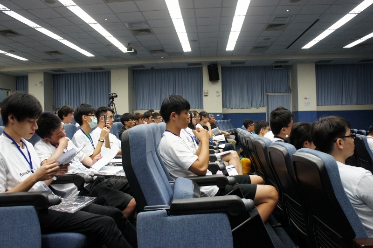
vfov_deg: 47.9
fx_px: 280
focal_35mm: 27
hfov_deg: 67.4
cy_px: 124
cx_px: 186
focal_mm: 18
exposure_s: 1/125
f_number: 4.5
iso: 1600
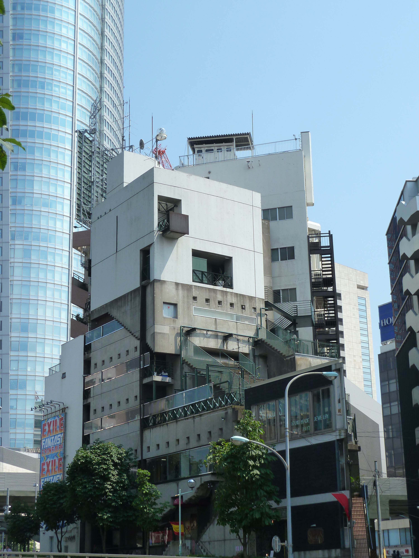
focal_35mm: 59
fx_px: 952
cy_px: 279
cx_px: 210
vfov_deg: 32.7
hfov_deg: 24.8
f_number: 4.5
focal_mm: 9.7
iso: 125
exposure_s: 1/500
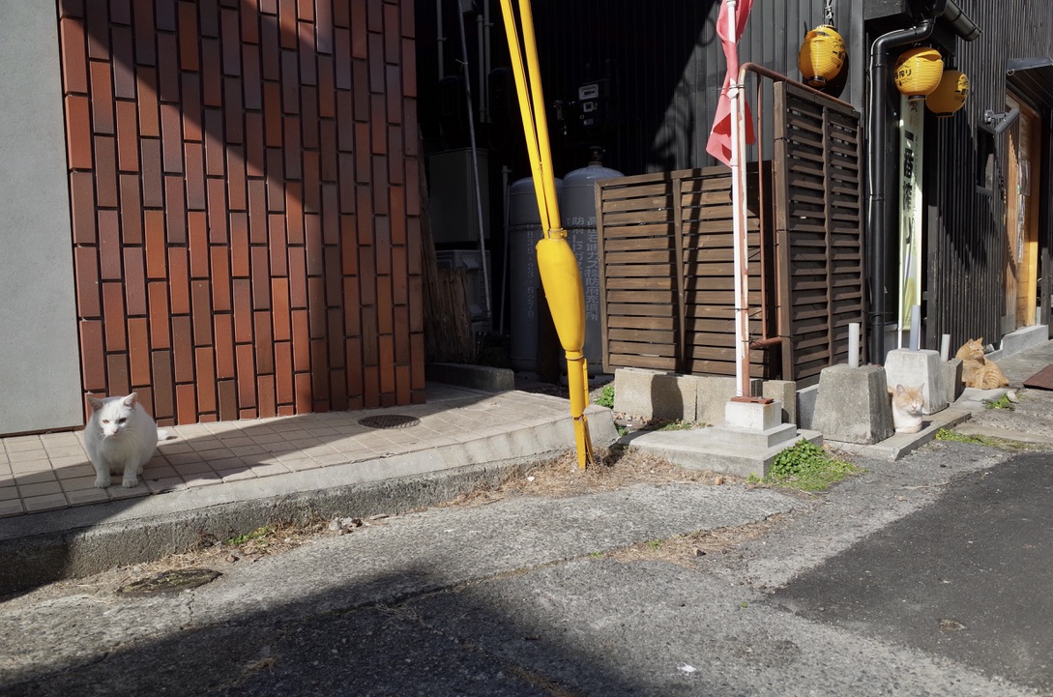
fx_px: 817
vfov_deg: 46.2
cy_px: 348
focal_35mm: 28
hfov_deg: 65.6
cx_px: 526
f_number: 4
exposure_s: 1/800
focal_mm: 18.3
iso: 100
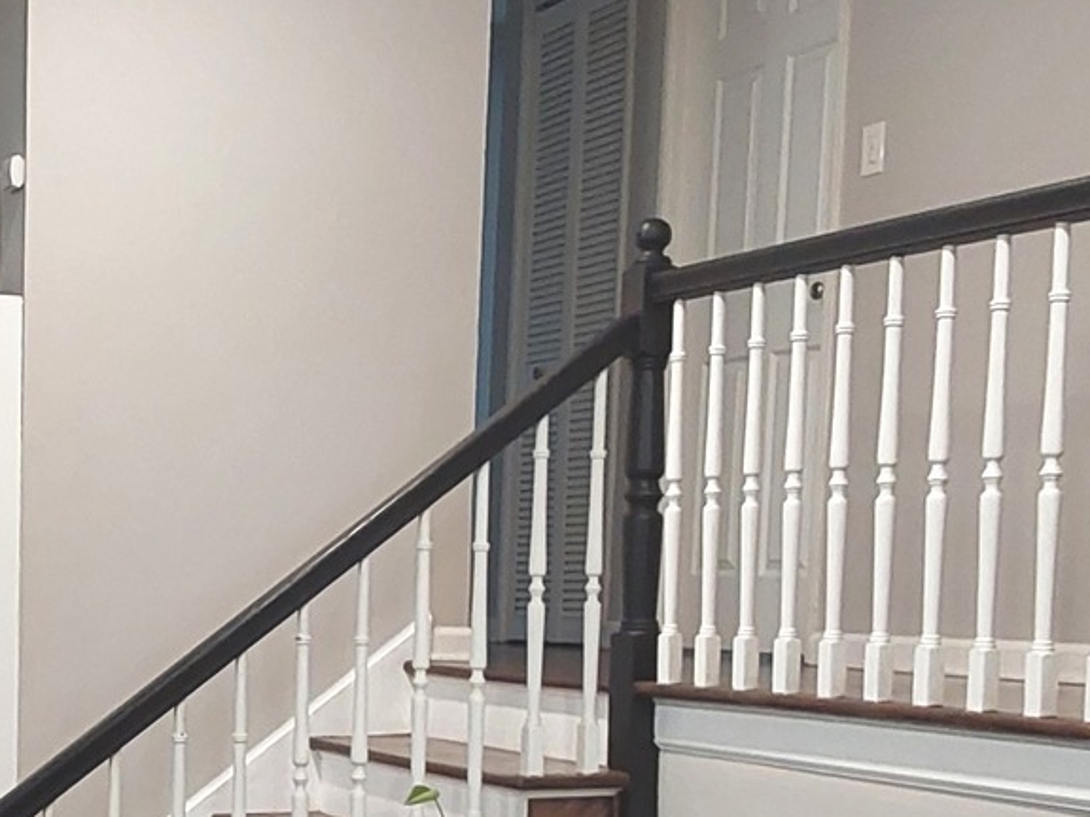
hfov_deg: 27.0
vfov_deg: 20.6
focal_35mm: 70
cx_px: 155
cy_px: 743
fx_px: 2204
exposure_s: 1/60
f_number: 1.9
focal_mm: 2.91
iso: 250
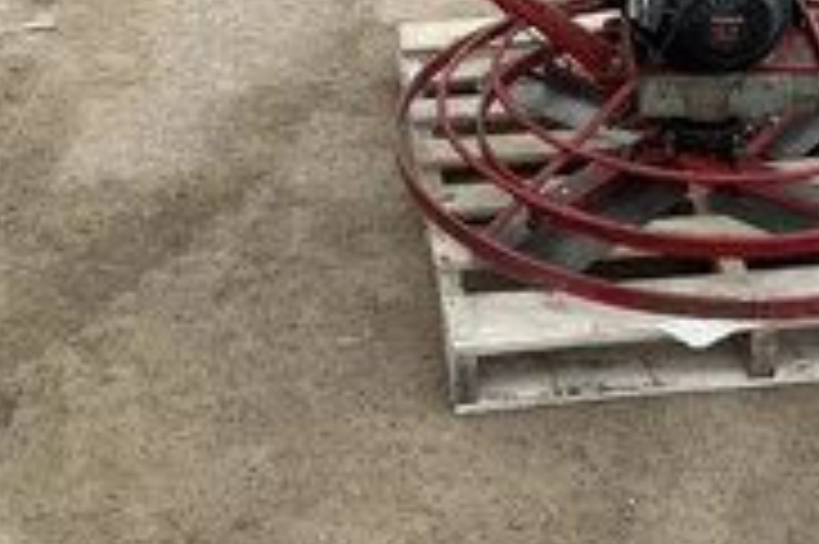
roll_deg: +1.7
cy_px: 18
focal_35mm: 64
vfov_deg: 20.6
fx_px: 1455
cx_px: 459
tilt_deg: -23.3
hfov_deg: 31.4
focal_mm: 3
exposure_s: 1/432
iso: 25
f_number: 1.8
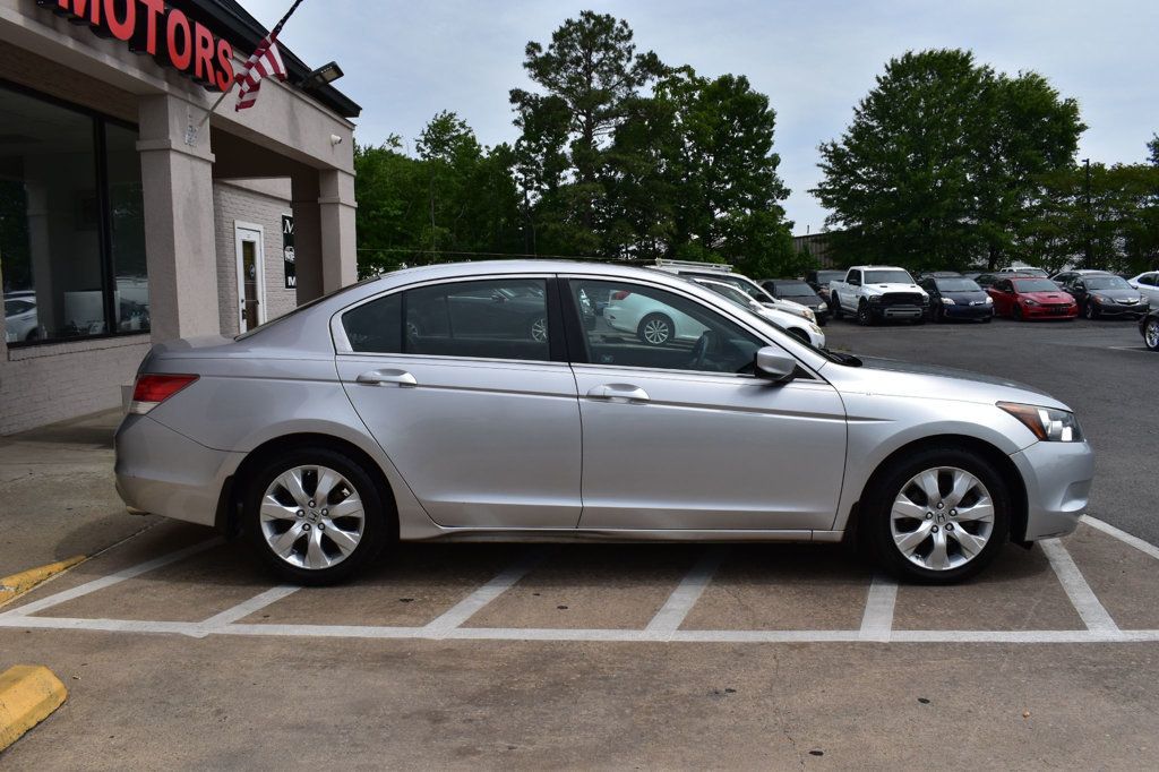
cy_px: 386
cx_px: 580
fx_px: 965
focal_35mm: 30
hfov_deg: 61.9
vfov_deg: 43.6
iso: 200
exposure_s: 1/500
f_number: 11
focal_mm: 20
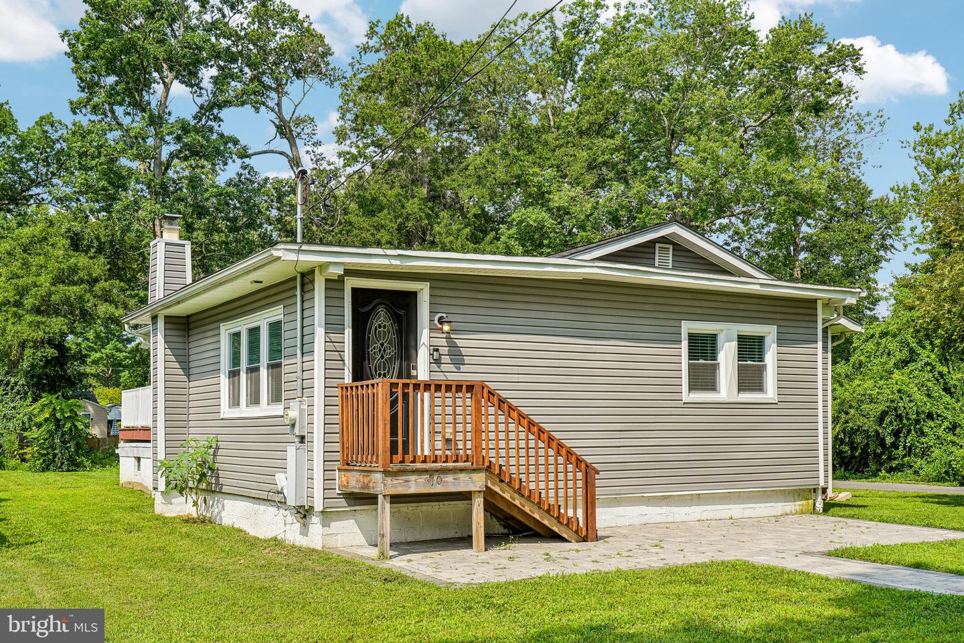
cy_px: 322
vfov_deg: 36.9
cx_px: 482
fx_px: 964
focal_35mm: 36
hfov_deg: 53.1
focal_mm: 36
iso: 100
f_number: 8
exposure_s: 1/200
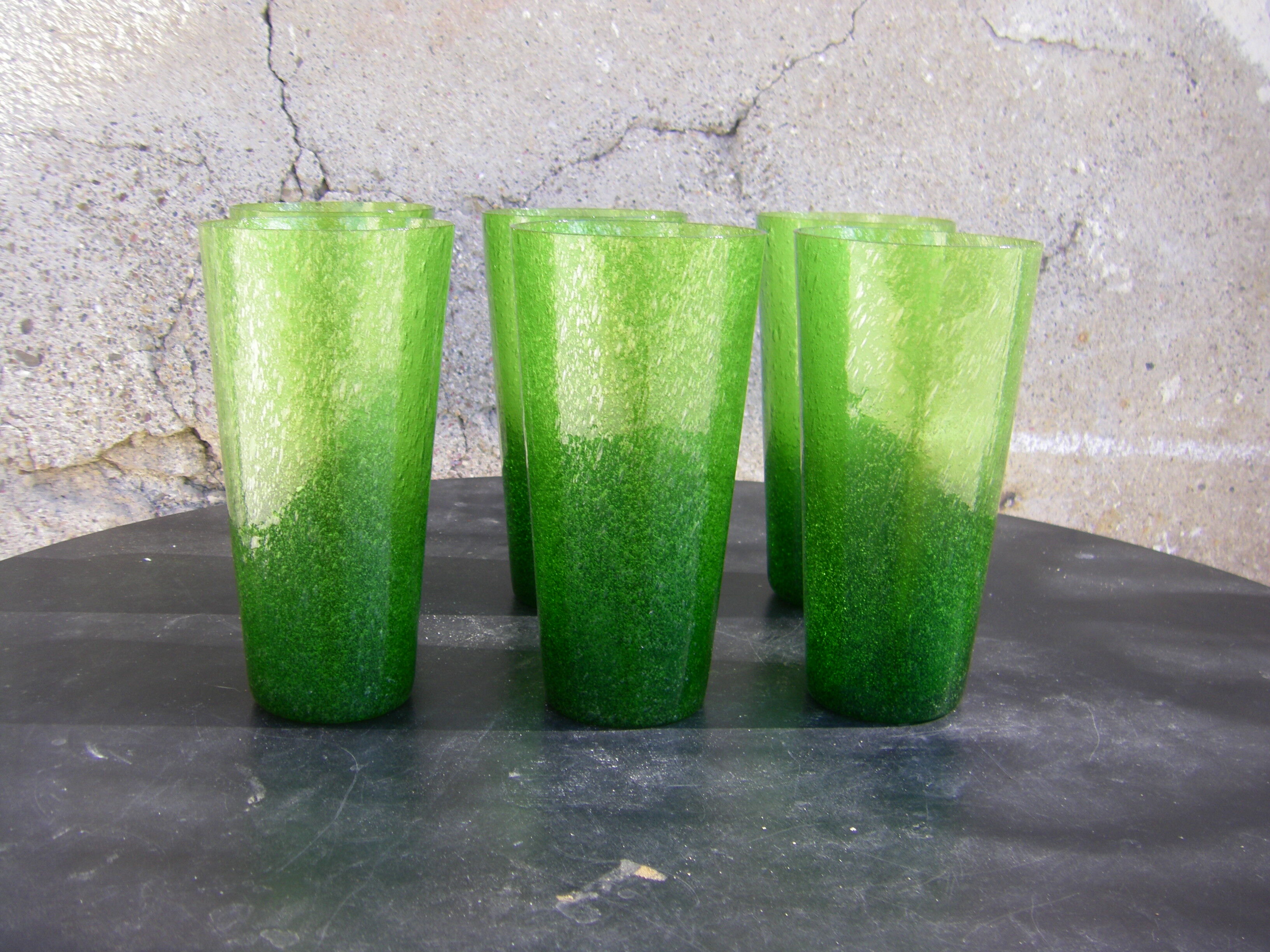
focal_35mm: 38
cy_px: 476
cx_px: 635
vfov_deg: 37.7
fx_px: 1394
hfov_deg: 49.0
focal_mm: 6.3
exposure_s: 1/100
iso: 64
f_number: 3.5
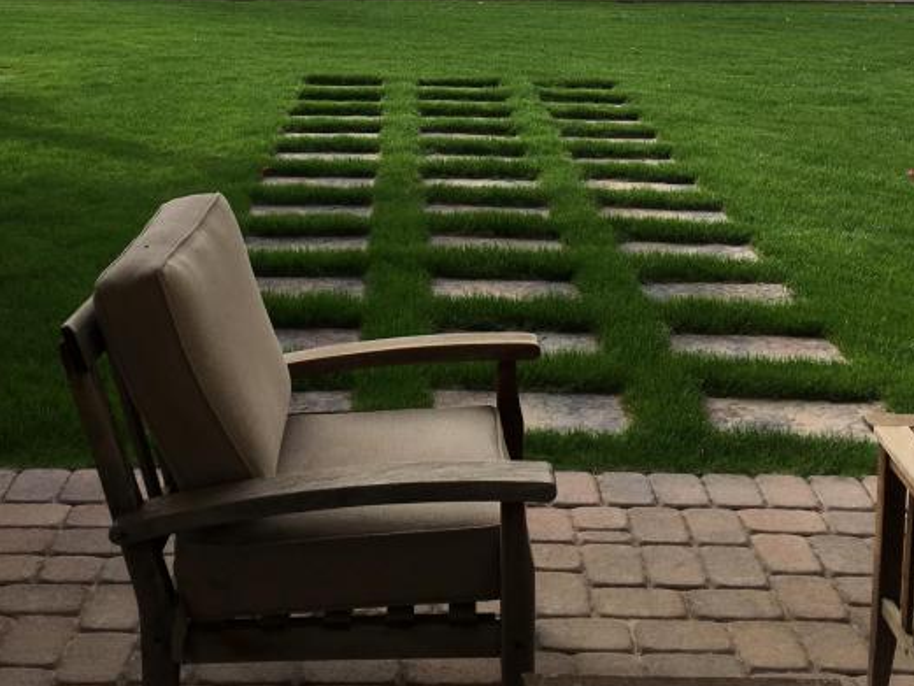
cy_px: 84
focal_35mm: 57
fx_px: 1505
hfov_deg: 33.8
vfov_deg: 25.0
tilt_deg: -6.2
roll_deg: -1.4
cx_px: 418
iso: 25
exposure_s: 1/1115
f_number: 2.2
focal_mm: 4.15
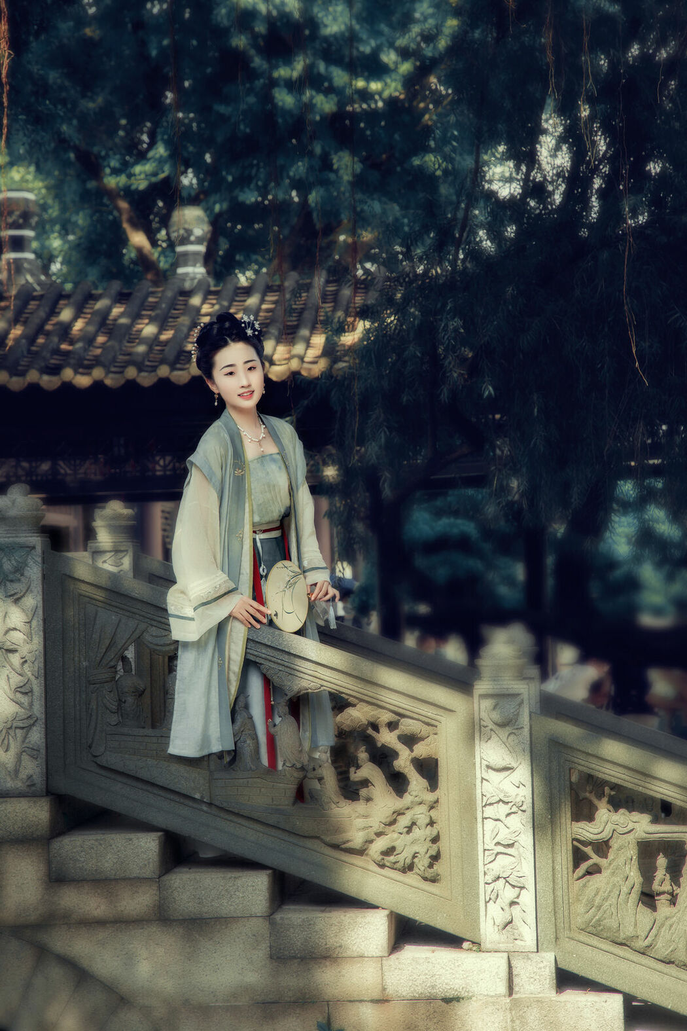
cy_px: 516
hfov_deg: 14.7
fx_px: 2662
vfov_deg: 21.9
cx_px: 344
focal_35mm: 93
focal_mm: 93
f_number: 6.3
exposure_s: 1/125
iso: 200
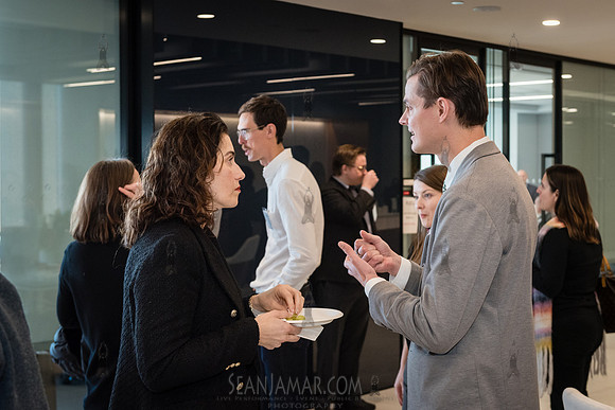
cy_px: 194
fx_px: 1036
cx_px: 352
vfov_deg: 22.4
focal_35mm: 61
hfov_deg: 33.0
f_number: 4.5
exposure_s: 1/160
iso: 2000
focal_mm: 52
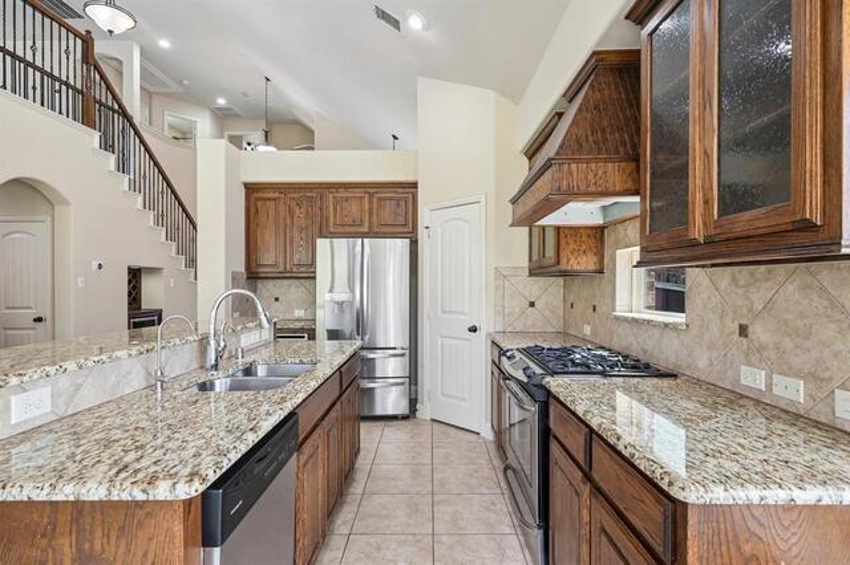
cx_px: 425
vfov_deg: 68.8
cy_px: 282
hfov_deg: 91.6
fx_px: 413
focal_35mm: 18
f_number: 8
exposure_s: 1/15
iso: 400
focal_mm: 17.5
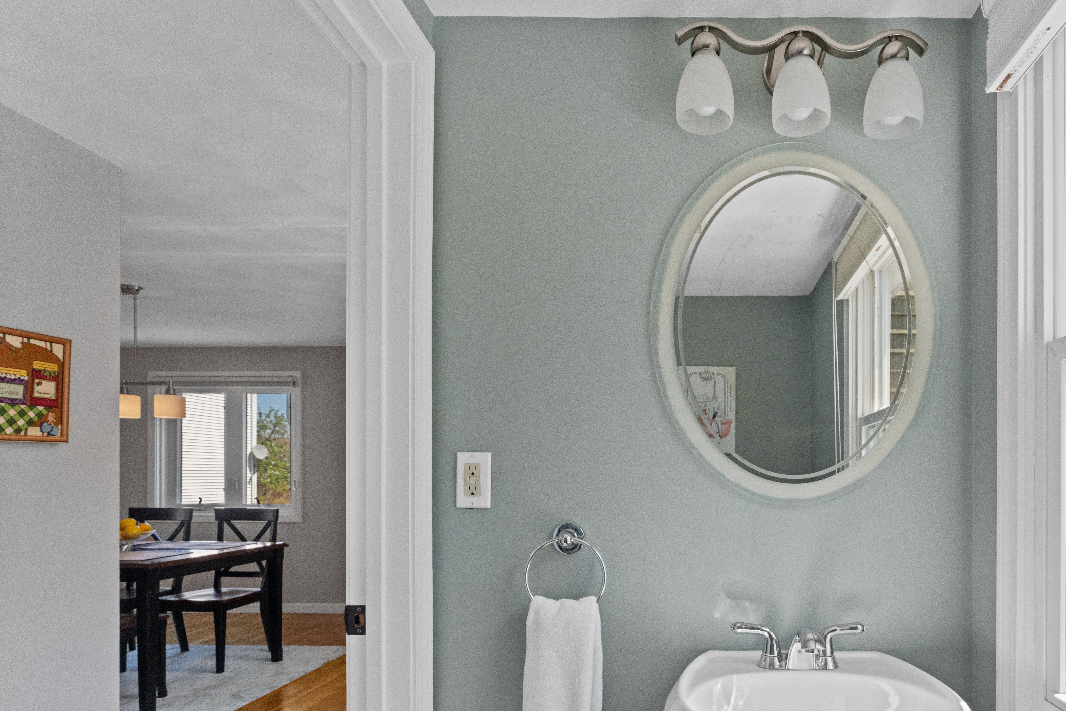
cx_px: 692
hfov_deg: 79.1
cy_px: 478
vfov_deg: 58.1
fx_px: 622
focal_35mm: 21
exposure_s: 1/50
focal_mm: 15
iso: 1250
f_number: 10
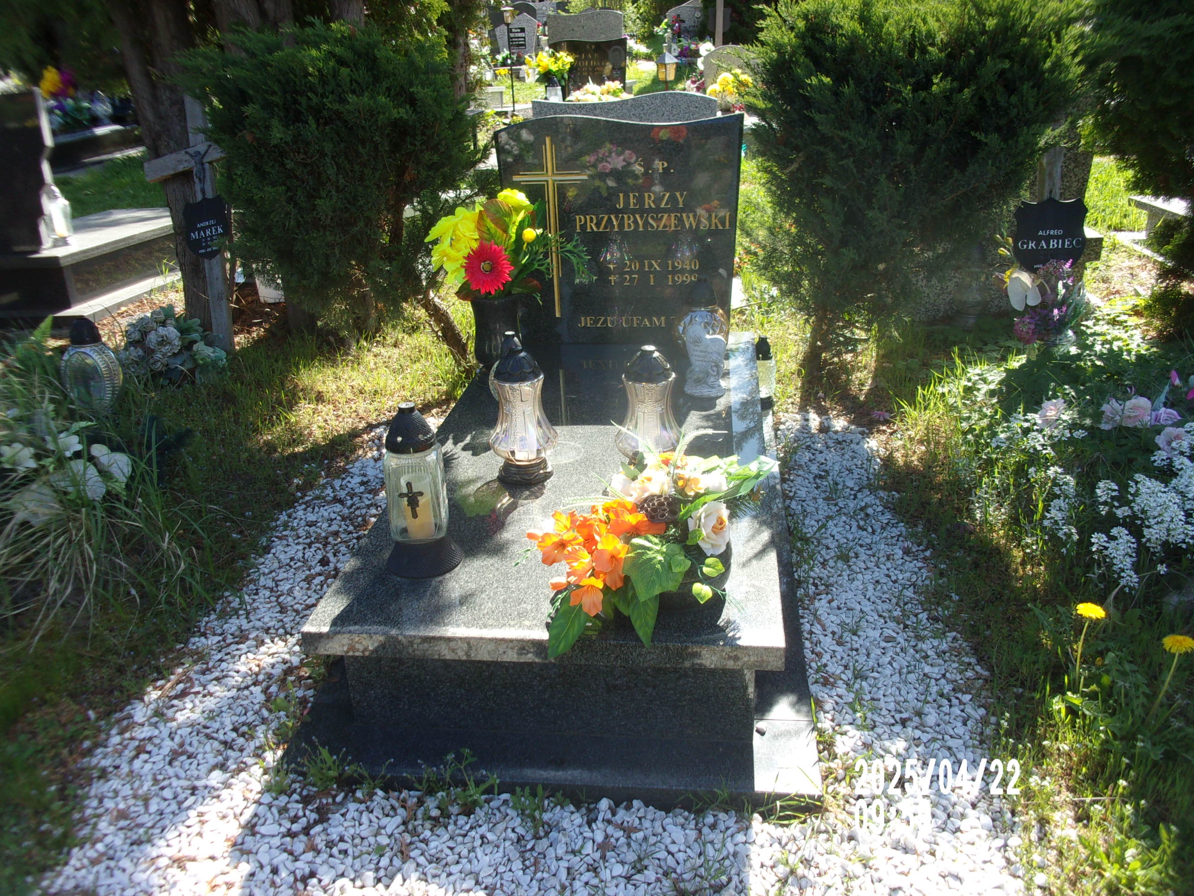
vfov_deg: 49.7
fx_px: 966
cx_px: 597
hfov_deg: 63.4
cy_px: 448
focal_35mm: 28
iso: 80
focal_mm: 5.1
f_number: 3.9
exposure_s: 1/200
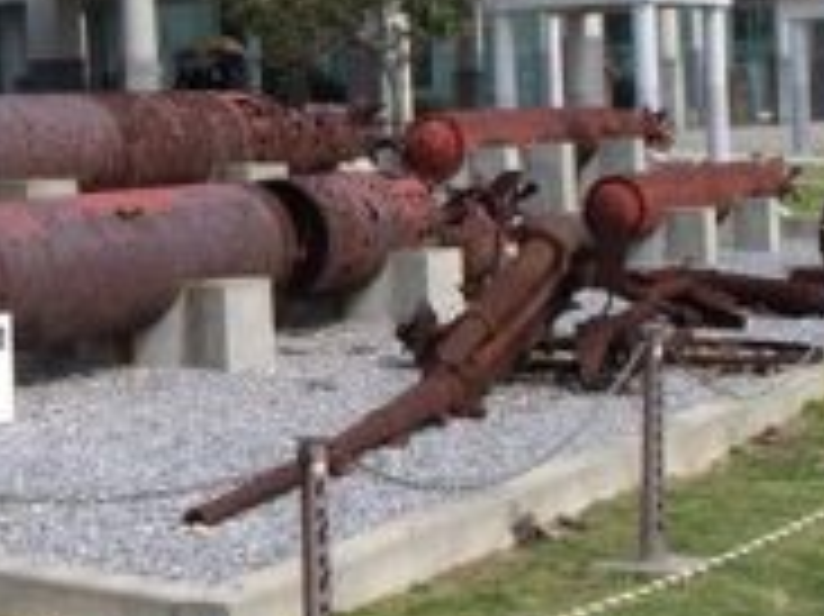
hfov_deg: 21.0
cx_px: 243
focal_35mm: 93
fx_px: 2212
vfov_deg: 15.8
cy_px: 216
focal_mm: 6
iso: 50
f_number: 6.6
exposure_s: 1/190
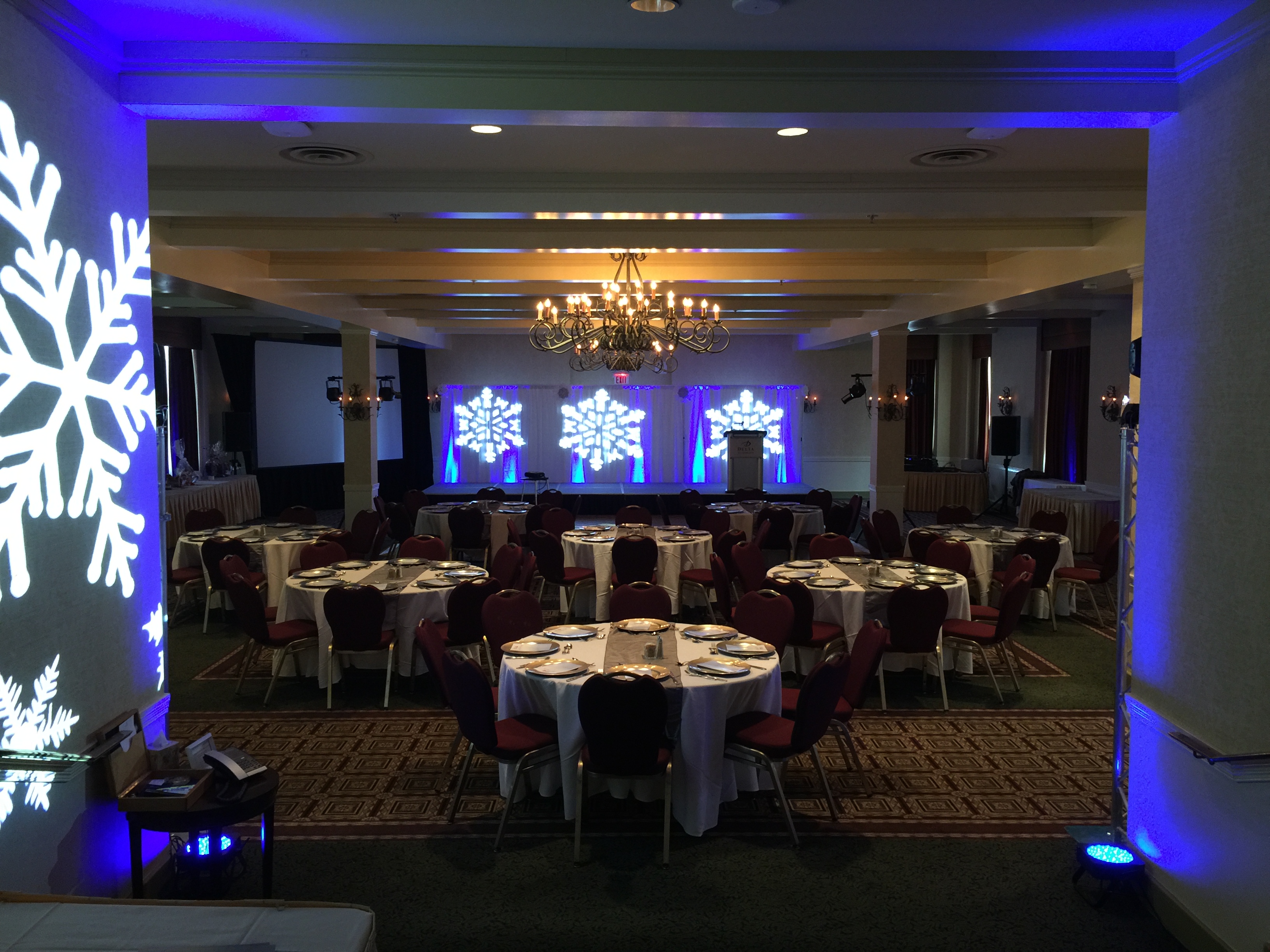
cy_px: 476
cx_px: 635
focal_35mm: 29
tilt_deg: -4.9
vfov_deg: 48.2
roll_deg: -0.2
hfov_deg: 61.7
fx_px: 1064
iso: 64
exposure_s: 1/4
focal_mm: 4.15
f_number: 2.2
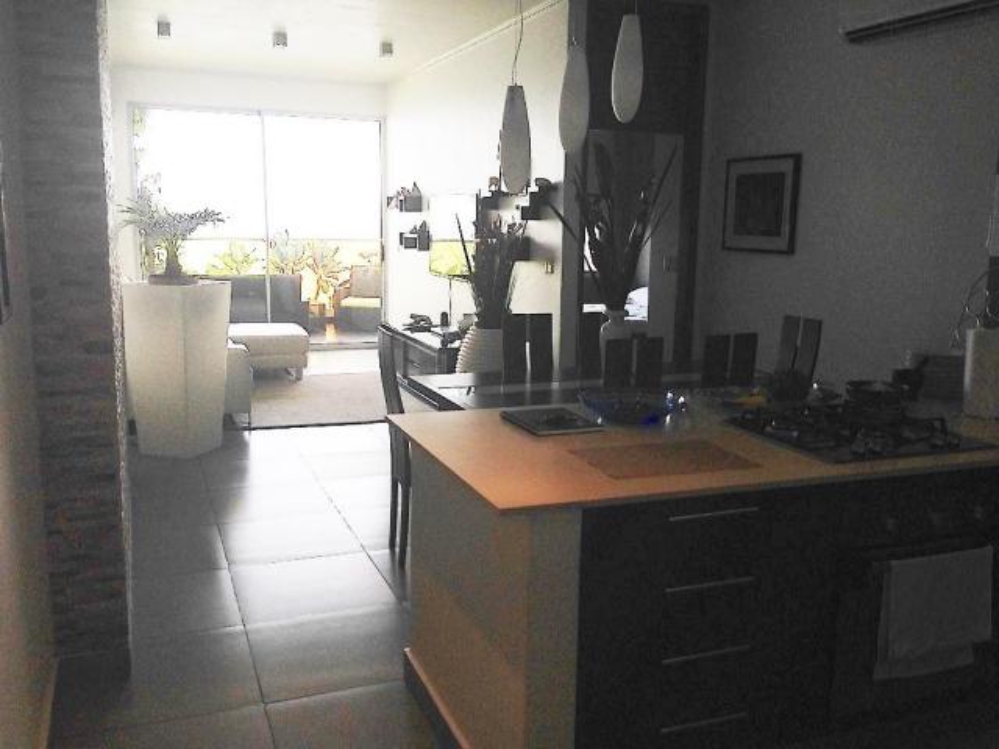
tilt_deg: -11.2
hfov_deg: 55.4
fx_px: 952
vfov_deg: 42.9
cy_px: 374
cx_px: 500
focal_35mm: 33
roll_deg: -0.4
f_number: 2.4
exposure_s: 1/151
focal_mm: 4.12
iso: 50
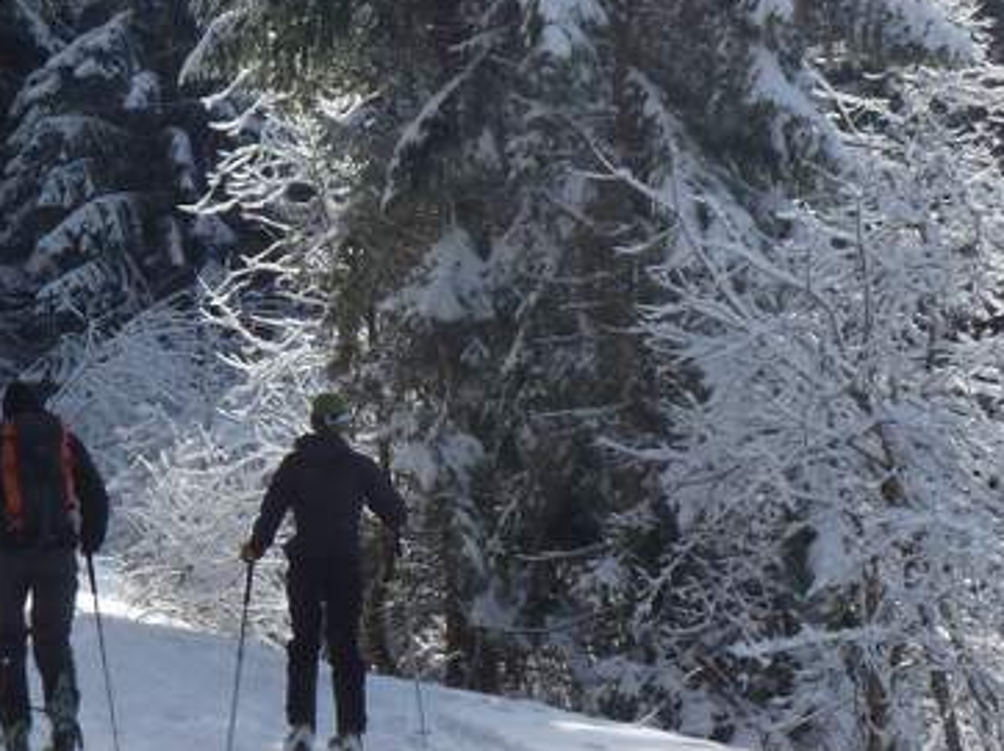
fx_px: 5333
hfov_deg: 10.7
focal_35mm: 184
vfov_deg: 8.0
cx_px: 305
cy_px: 158
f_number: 5
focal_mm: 11.7
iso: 100
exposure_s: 1/400
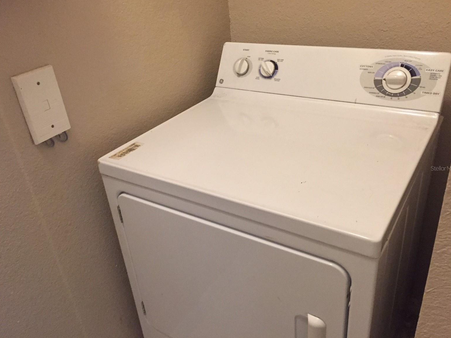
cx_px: 225
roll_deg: +5.9
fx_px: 391
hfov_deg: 60.0
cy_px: 168
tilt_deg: -29.0
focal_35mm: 30
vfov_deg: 46.8
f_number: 2.2
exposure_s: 1/15
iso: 250
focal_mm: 4.15
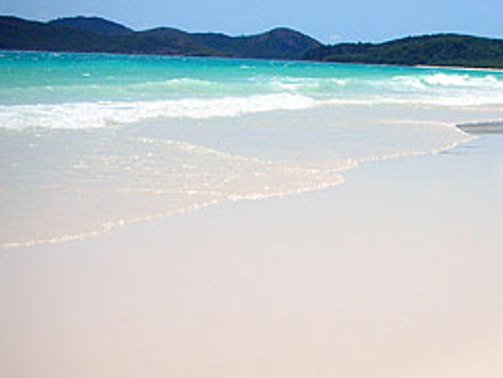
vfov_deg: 24.1
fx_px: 887
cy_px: 189
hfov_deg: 30.6
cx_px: 429
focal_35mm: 61
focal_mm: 5.8
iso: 50
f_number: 8.5
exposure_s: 1/250
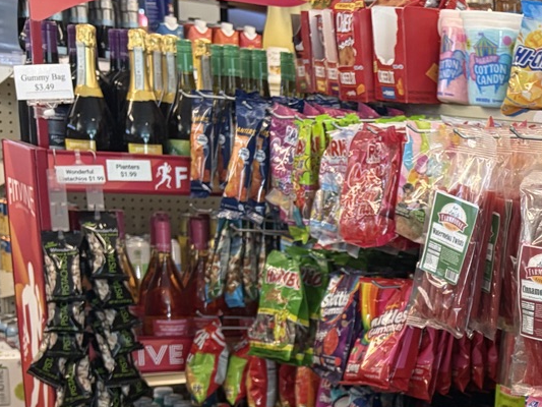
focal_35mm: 78
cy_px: 467
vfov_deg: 18.1
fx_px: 1222
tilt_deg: -15.5
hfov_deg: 21.8
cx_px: 761
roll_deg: -4.2
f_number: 1.6
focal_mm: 5.96
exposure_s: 1/60
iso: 125
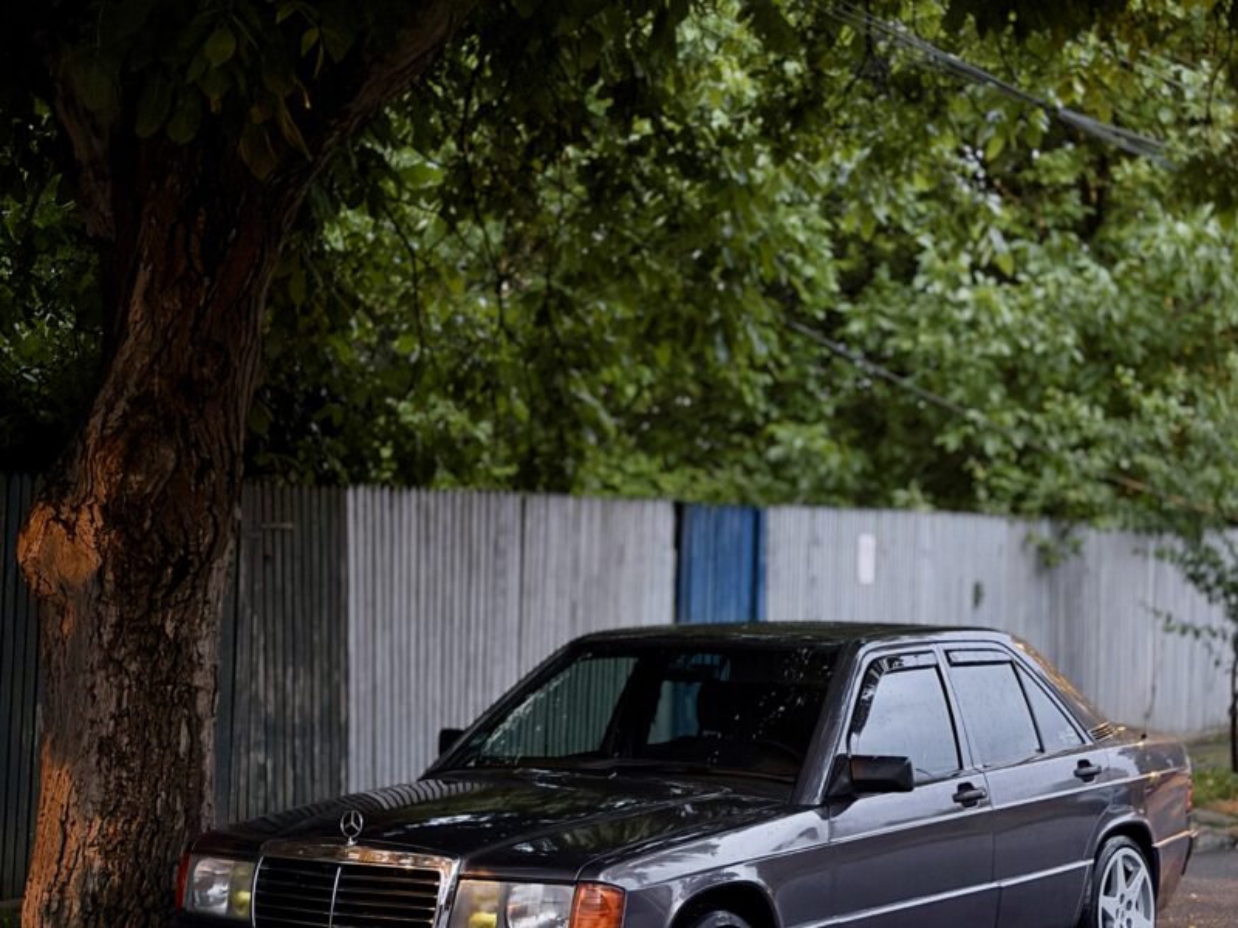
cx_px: 619
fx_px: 1717
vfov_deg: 30.3
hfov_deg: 39.7
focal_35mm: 48
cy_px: 464
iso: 2000
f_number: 1.78
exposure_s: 1/17
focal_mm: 6.76
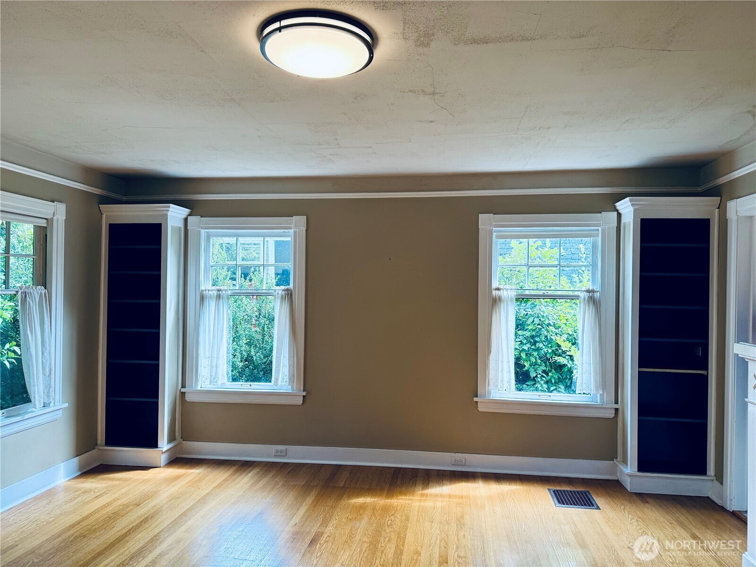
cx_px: 378
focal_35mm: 24
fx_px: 524
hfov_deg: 71.6
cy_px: 284
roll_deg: -0.7
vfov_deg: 56.8
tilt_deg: +0.2
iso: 100
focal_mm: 6.76
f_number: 1.78
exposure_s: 1/217
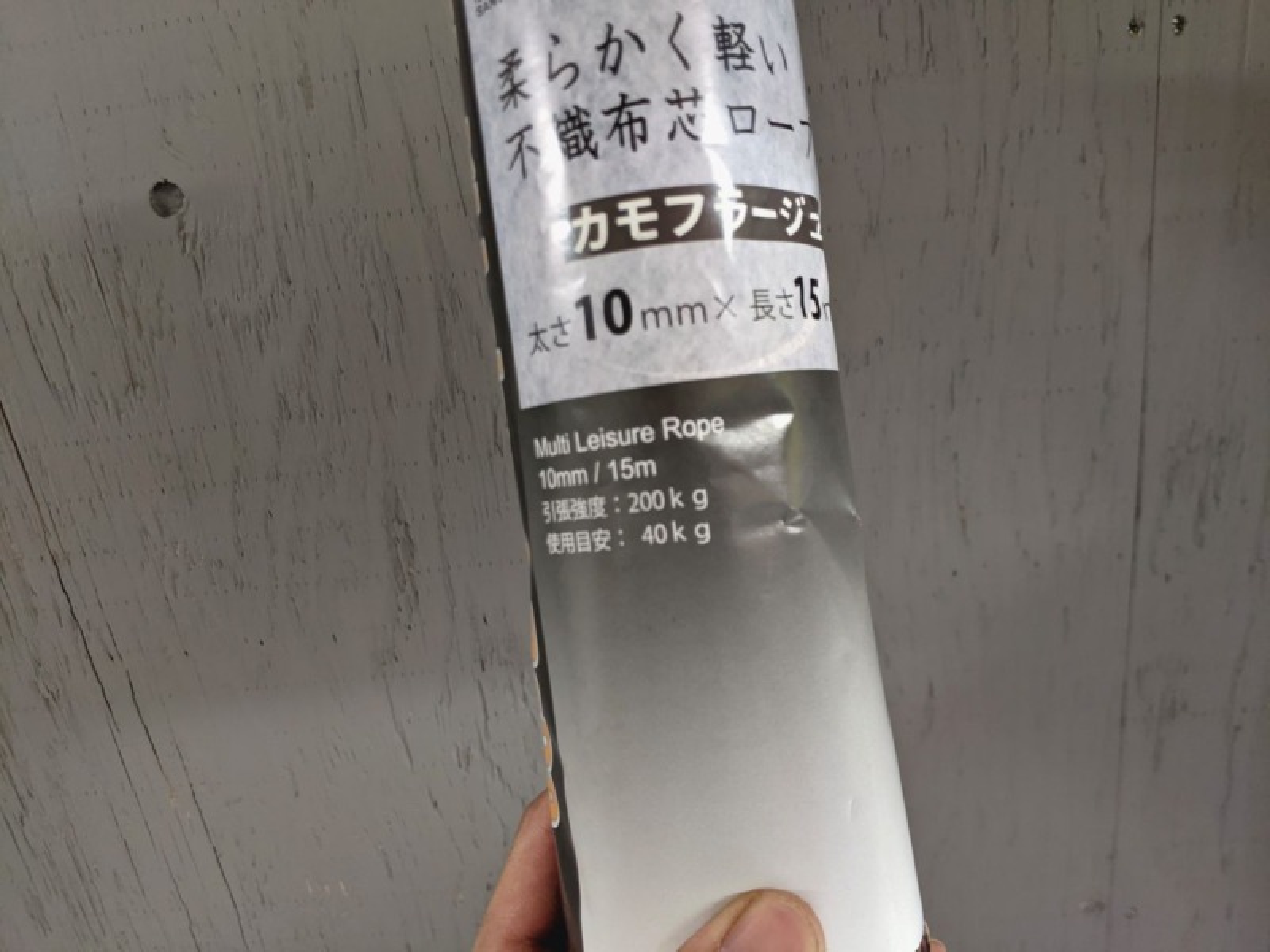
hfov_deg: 65.3
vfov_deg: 51.4
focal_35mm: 27
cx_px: 635
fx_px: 991
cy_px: 476
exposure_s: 1/65.6
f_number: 1.8
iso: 269
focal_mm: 4.44
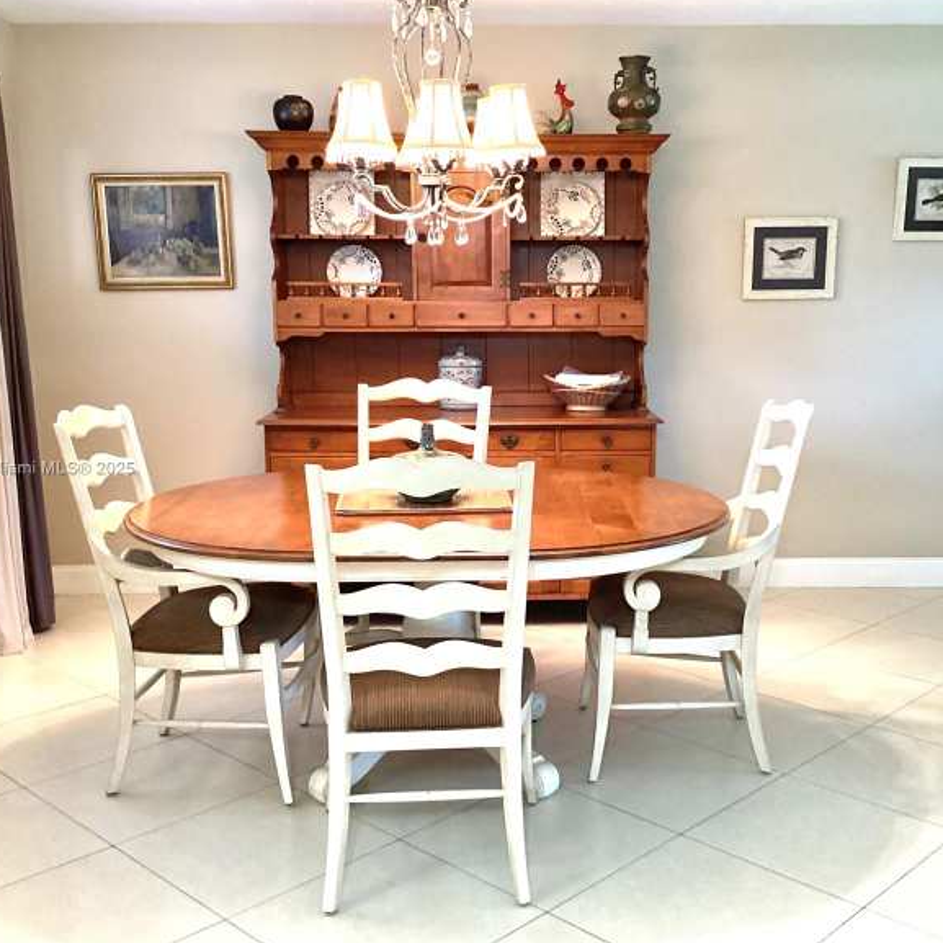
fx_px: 1171
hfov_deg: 43.8
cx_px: 526
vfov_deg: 43.9
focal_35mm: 38
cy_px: 469
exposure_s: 1/60
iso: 400
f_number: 2.4
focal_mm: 3.3
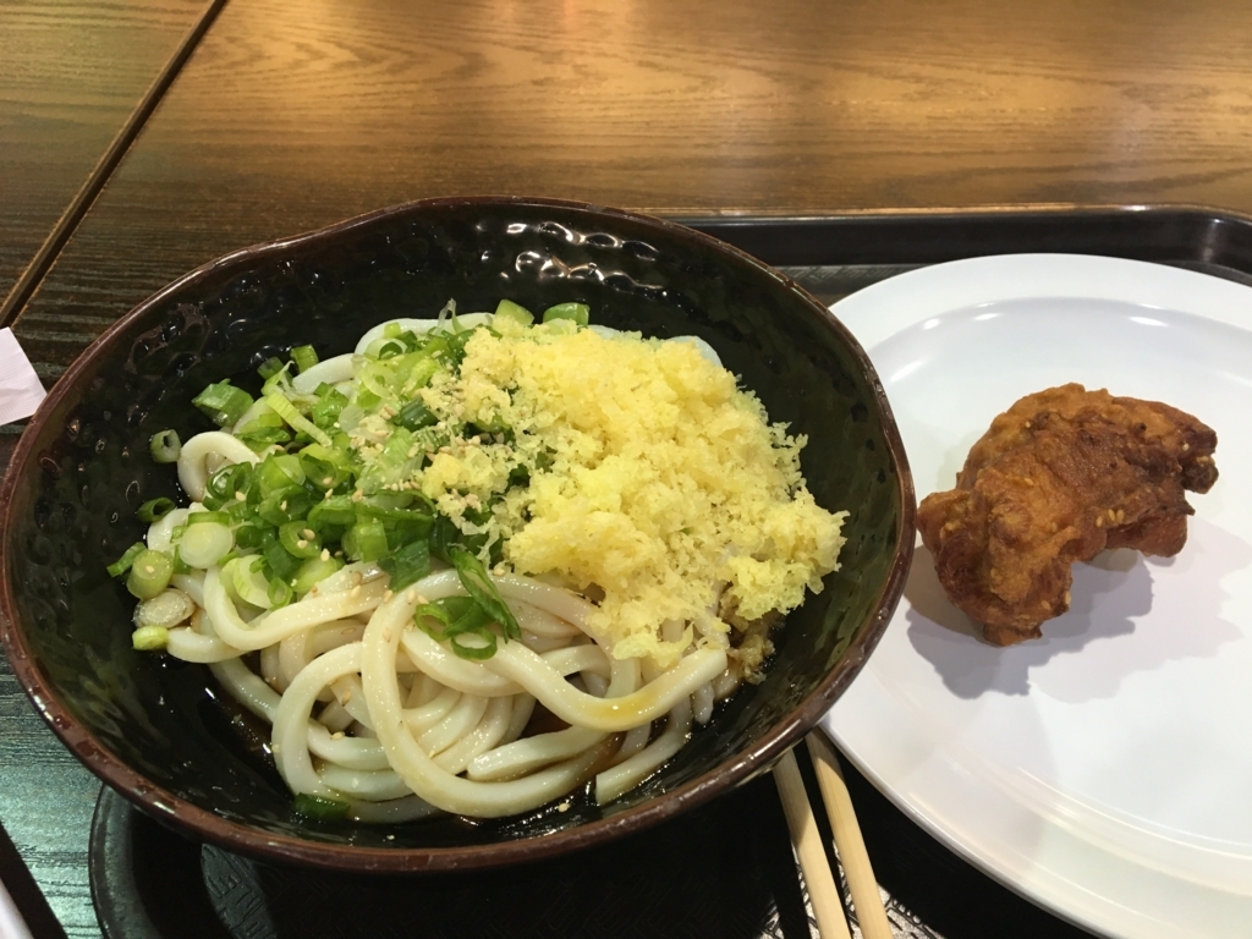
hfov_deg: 61.7
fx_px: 1049
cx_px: 626
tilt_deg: -48.5
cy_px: 470
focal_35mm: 29
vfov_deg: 48.2
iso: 100
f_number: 2.2
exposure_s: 1/30
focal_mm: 4.15
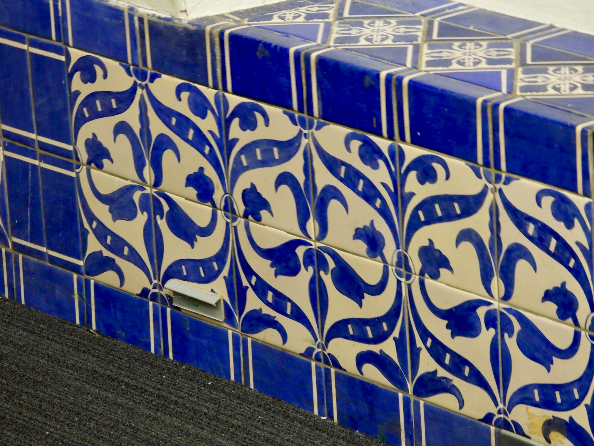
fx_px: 3432
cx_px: 297
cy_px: 223
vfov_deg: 7.4
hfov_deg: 9.9
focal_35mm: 200
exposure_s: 1/6
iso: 800
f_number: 4.5
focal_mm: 35.7
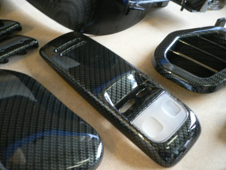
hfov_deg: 52.6
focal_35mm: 35
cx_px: 113
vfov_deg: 40.7
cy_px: 85
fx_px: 229
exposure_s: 1/8
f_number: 2.8
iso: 200
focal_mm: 5.8
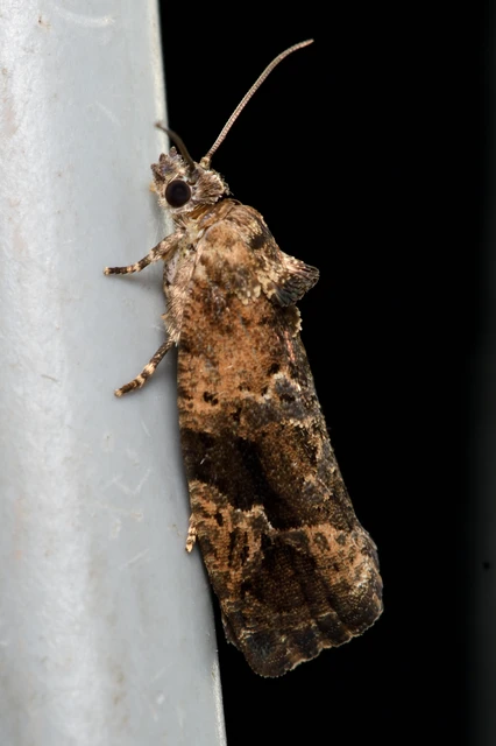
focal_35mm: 225
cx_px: 248
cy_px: 373
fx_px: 4655
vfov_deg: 9.2
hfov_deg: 6.1
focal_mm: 150
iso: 100
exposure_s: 1/250
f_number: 10
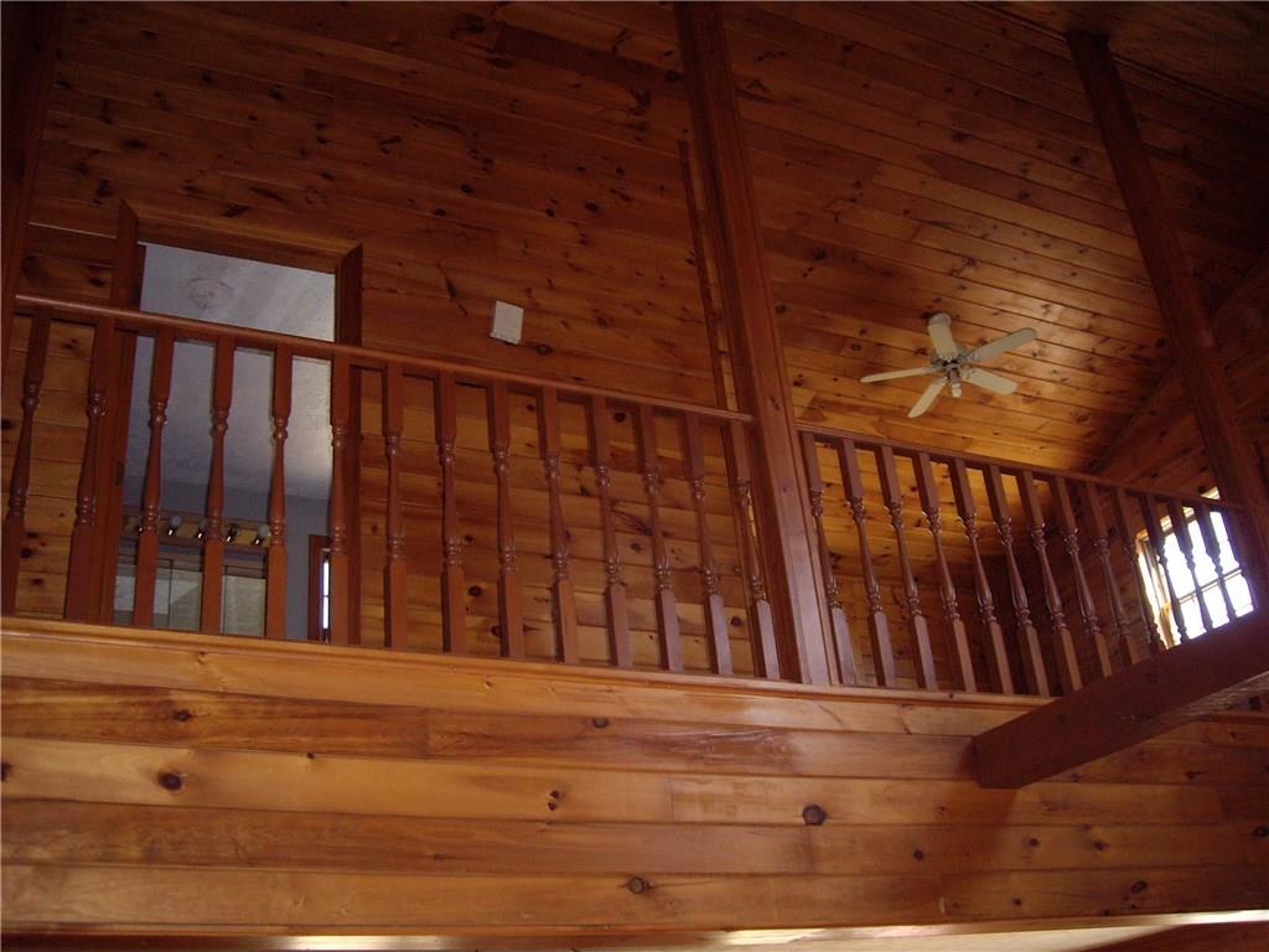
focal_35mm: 38
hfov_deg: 49.0
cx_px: 634
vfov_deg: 37.7
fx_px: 1393
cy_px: 476
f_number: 2.7
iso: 200
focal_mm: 6.2
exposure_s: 1/40
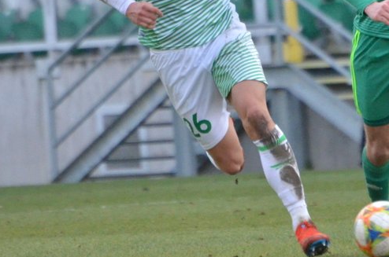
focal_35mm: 1094
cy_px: 15
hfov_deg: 1.9
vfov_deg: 1.3
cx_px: 395
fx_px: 11795
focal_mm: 300
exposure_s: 1/1250
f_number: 5.6
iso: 3200
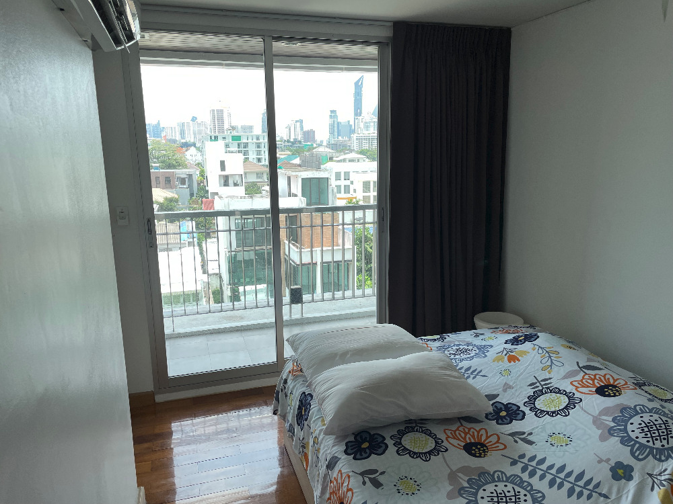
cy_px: 252
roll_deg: +0.8
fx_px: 505
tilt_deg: -11.2
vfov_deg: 53.1
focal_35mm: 26
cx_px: 336
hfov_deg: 67.3
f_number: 1.6
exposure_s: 1/801
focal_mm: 4.2
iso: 32
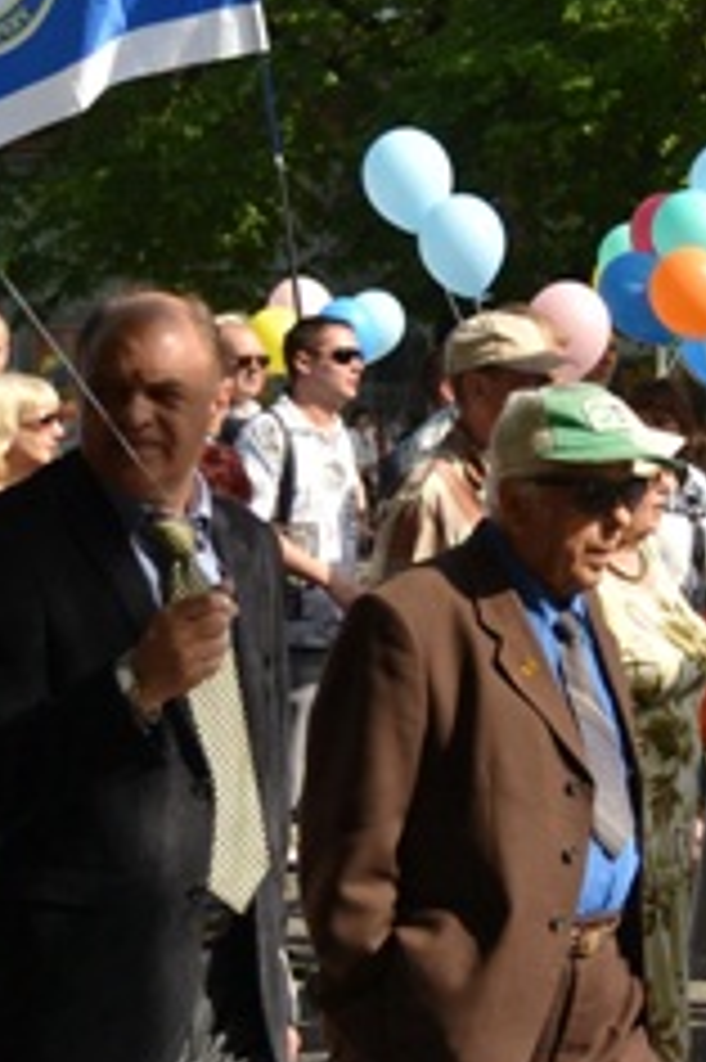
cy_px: 407
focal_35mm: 136
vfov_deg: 15.1
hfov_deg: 9.9
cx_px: 803
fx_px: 4006
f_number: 4.2
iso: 100
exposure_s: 1/640
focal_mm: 26
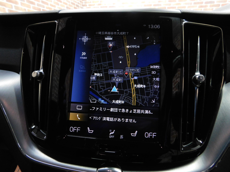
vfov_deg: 58.9
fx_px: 153
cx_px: 115
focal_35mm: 23
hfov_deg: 73.9
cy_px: 86
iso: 400
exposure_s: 1/25
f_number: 3
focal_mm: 4
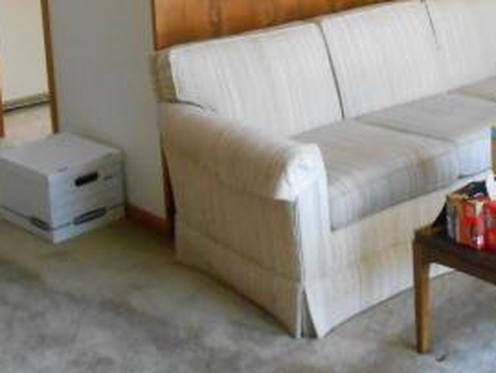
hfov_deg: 27.2
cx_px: 333
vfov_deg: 19.7
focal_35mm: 71
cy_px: -59
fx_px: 1018
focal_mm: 5.3
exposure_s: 1/80
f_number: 3.8
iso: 800
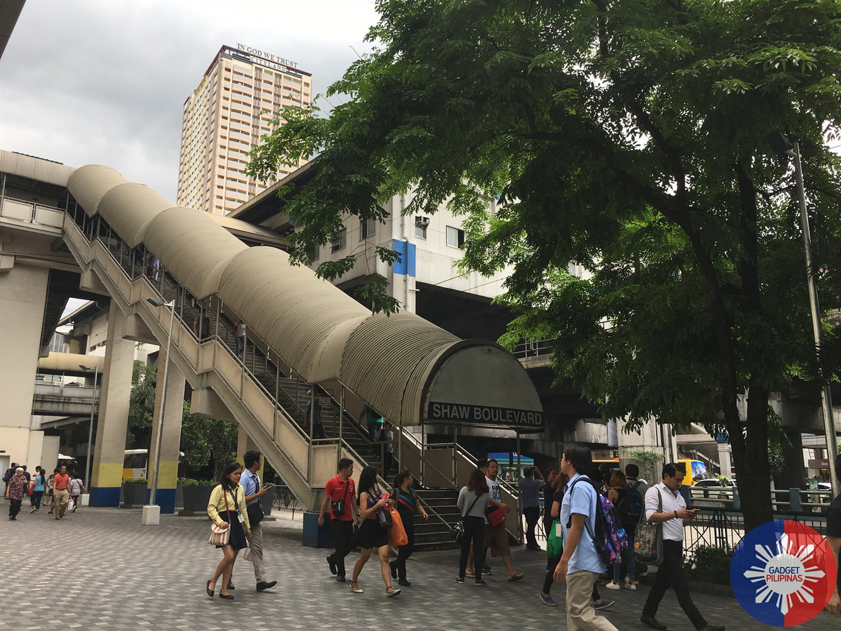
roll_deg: -0.3
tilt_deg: +13.9
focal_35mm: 29
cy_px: 316
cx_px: 420
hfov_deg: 61.7
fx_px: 705
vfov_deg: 48.2
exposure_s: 1/463
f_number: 2.2
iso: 25
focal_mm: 4.2
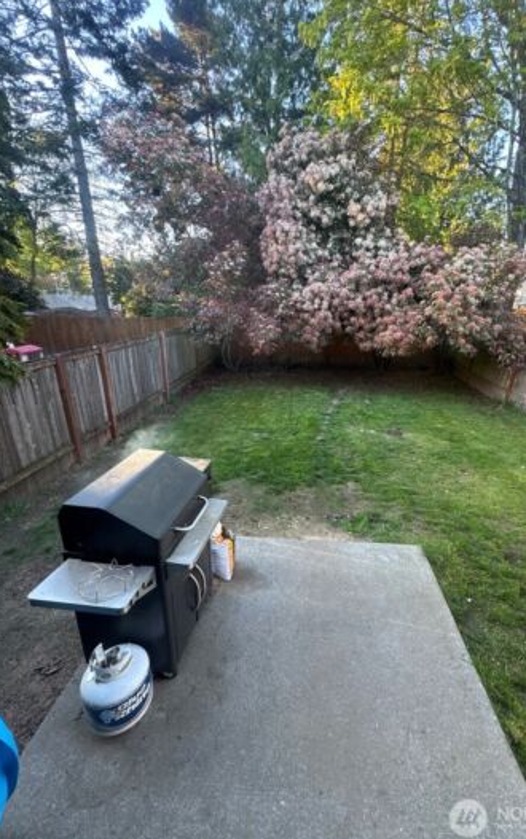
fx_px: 344
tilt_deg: -20.9
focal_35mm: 15
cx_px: 311
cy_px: 421
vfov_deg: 101.4
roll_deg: -2.7
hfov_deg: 74.2
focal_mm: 2.22
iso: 160
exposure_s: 1/99
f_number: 2.2
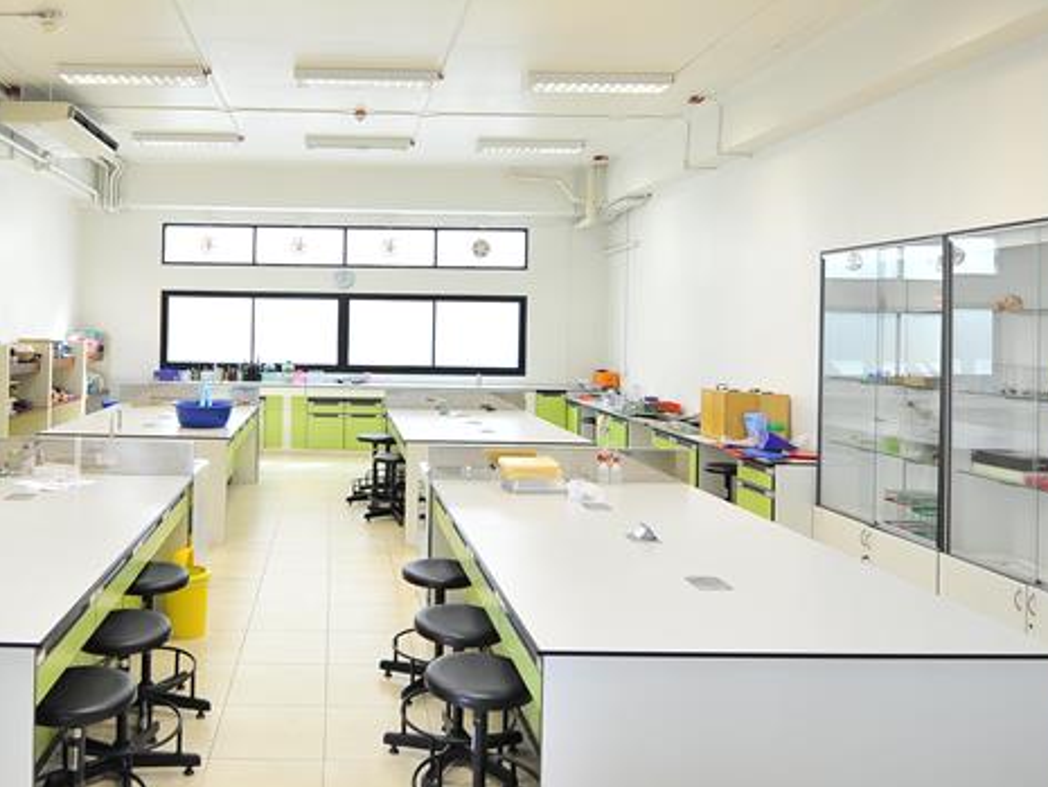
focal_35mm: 26
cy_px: 311
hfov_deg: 65.0
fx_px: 787
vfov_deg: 52.7
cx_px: 325
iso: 800
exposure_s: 1/200
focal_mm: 14
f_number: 2.8
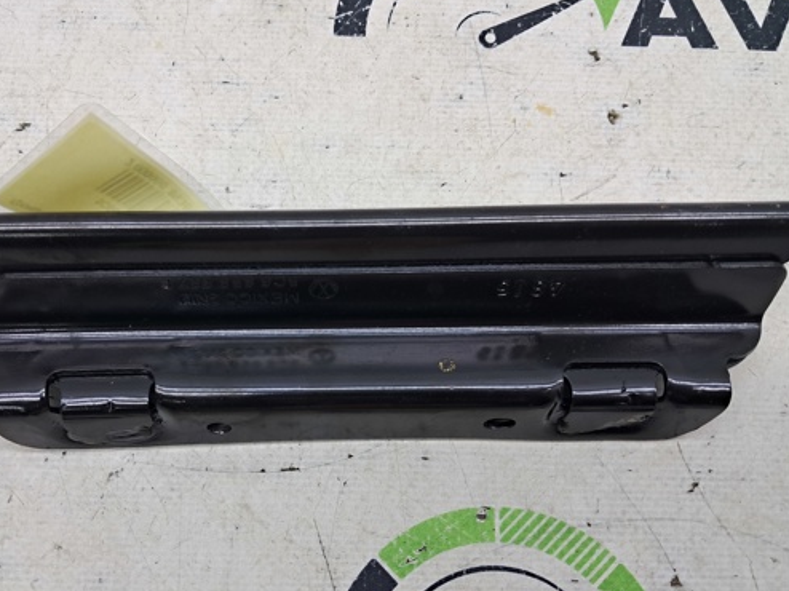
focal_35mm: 35
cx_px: 323
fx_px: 797
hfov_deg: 52.4
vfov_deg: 40.6
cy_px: 336
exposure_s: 1/100
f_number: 1.8
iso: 64
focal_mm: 4
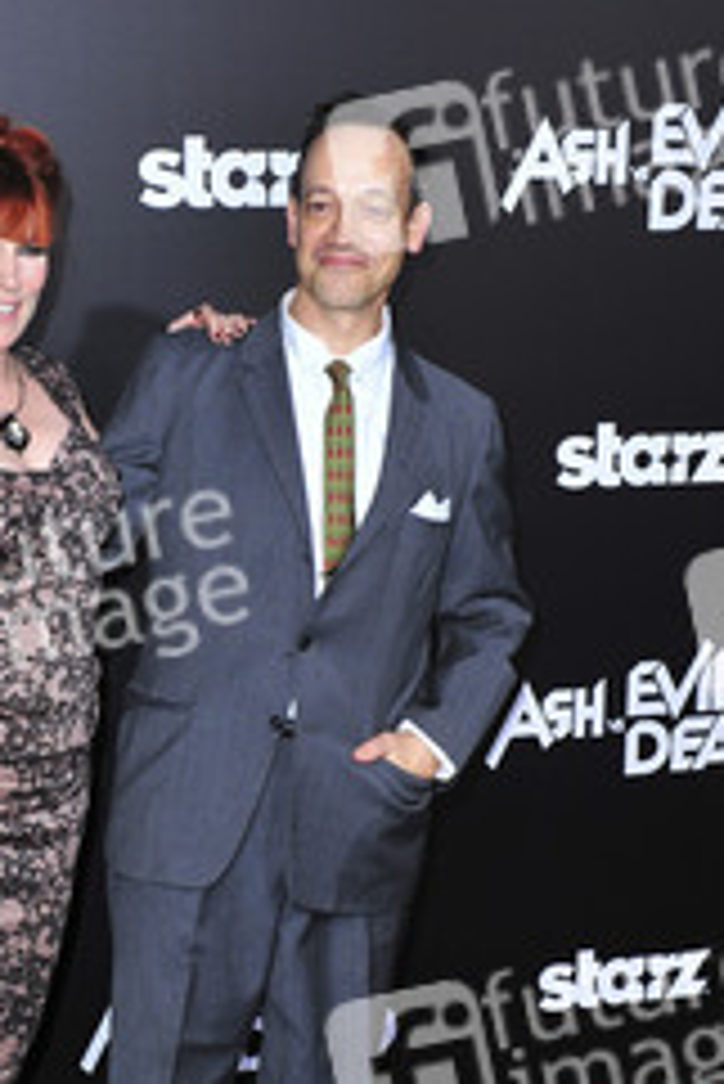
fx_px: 1898
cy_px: 823
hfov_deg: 21.4
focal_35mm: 63
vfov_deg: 31.3
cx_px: 151
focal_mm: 38
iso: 500
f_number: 5.6
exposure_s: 1/320
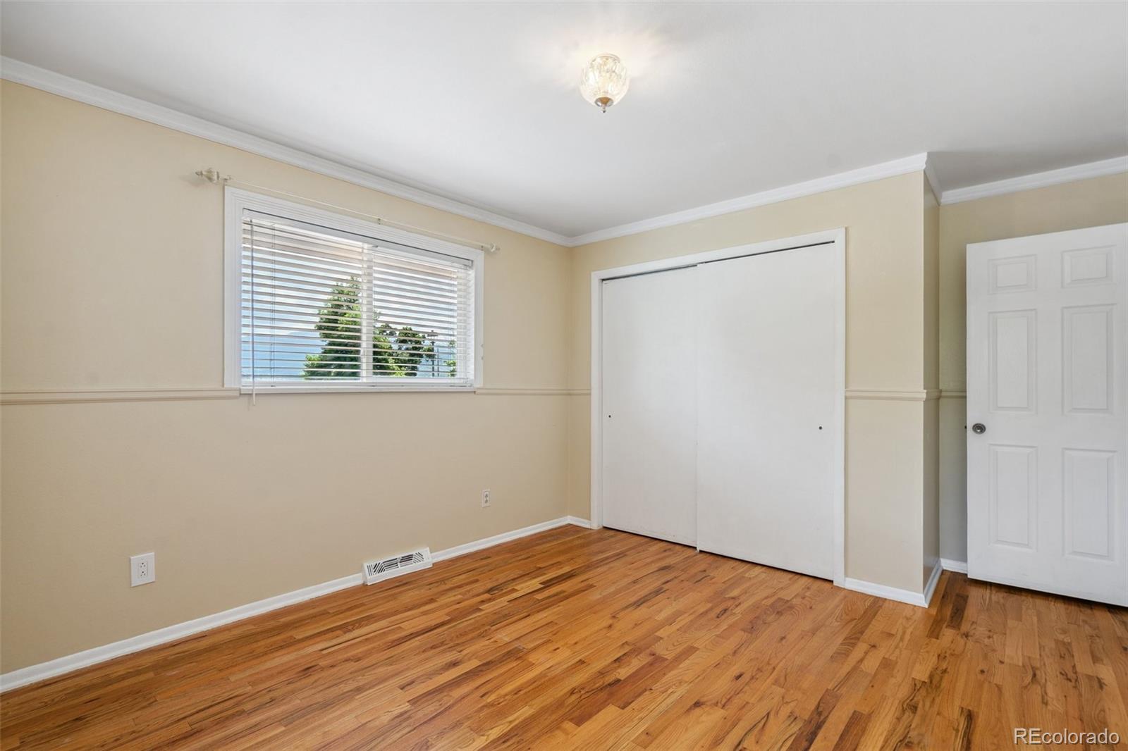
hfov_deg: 96.7
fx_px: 501
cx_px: 564
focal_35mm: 16
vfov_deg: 73.7
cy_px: 376
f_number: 6.7
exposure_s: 1/6
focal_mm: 16
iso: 125
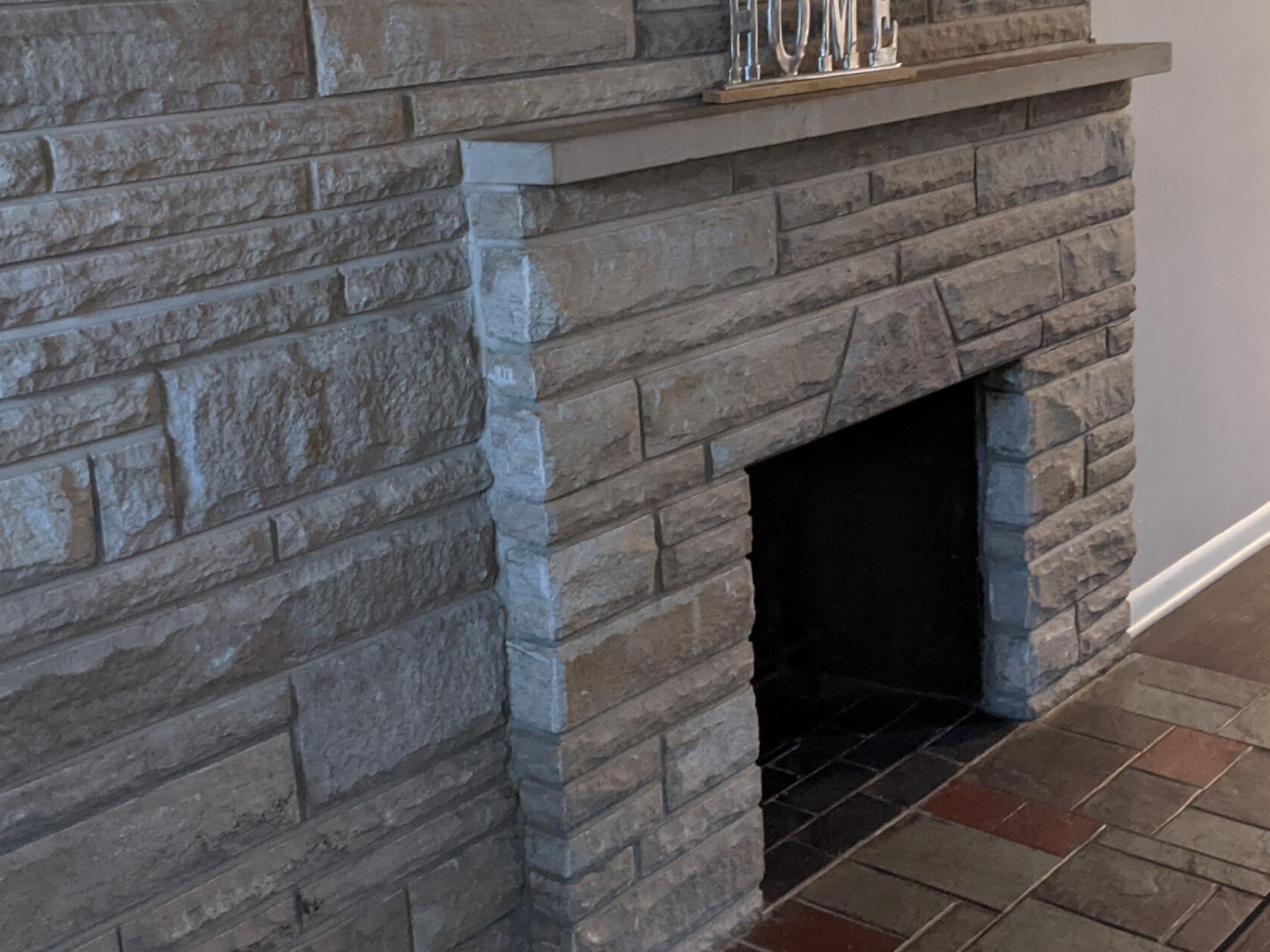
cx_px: 541
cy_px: 309
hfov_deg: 39.6
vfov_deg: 30.0
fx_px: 1761
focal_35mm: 48
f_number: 1.73
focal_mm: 4.38
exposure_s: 1/60
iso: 252
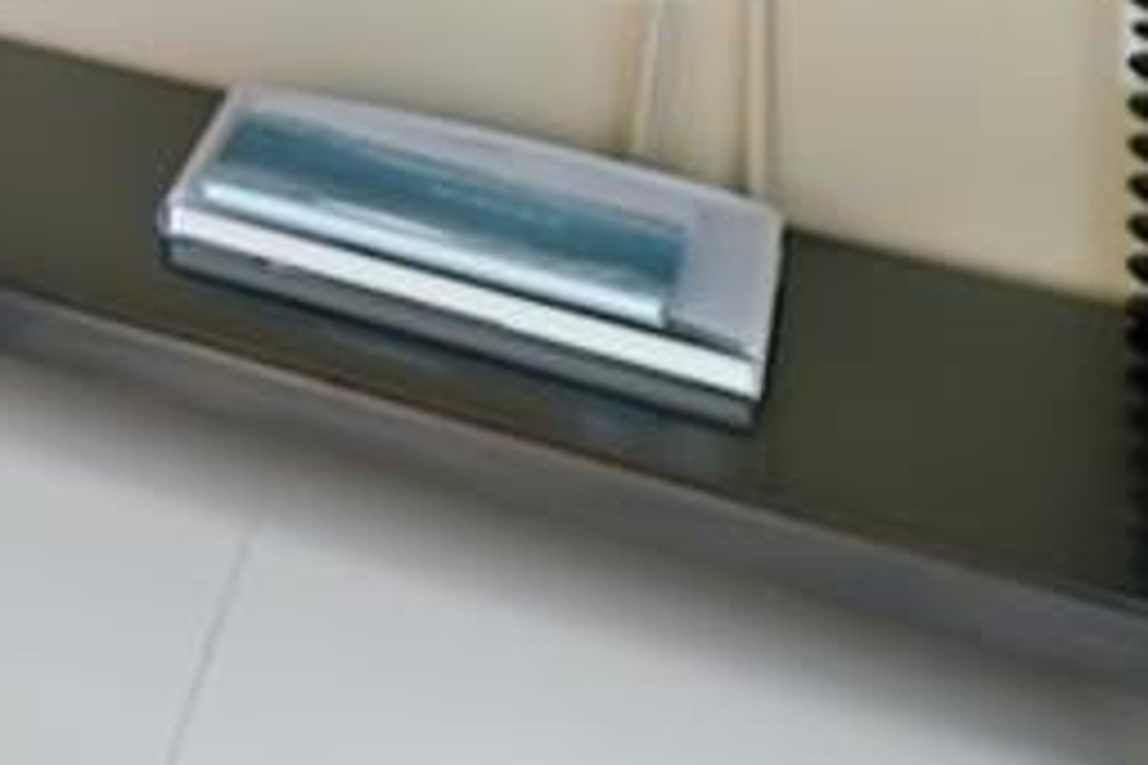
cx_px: -2404
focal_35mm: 88
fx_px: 2806
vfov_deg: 11.7
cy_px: -1233
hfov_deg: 11.1
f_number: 5.6
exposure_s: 1/30
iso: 250
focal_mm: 14
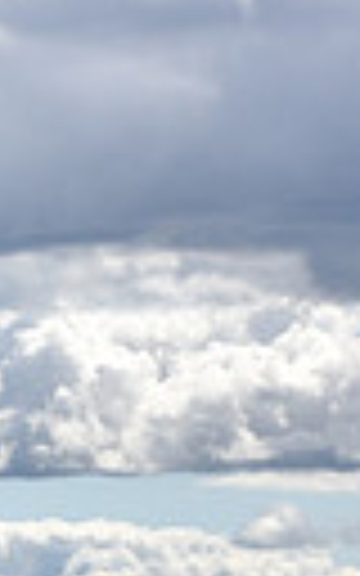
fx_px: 5793
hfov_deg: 3.4
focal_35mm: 369
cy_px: 808
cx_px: -932
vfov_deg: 5.6
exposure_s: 1/1000
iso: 250
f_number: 9
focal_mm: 80
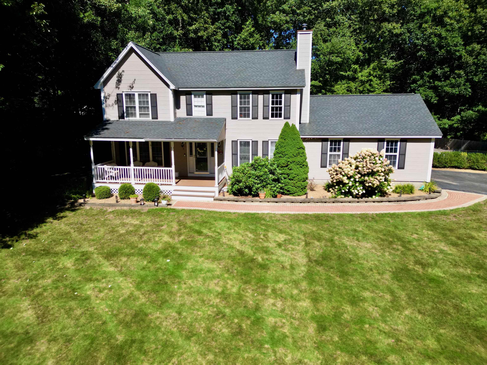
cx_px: 244
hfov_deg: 71.6
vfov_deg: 56.8
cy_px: 182
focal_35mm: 24
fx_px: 338
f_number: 1.7
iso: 400
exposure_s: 1/6400
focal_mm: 6.72
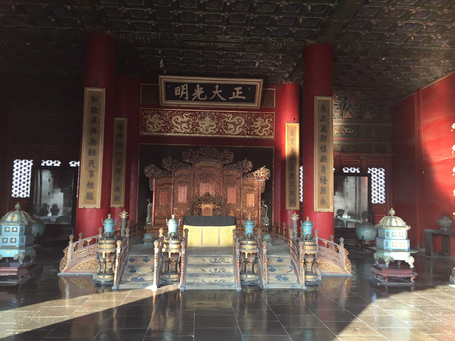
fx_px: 381
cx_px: 228
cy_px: 170
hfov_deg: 61.7
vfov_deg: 48.2
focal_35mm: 29
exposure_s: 1/33
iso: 80
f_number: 2.2
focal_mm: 4.15
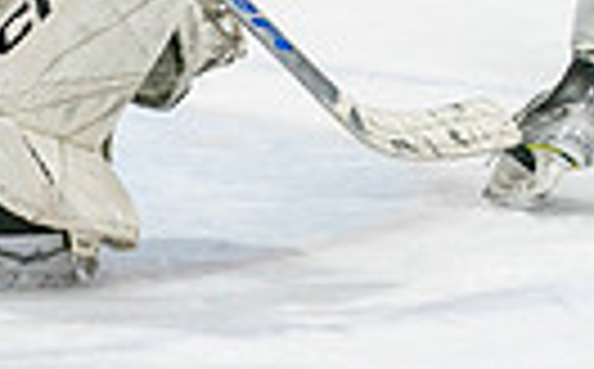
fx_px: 11313
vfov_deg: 1.9
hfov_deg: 3.0
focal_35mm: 700
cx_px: 40
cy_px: 44
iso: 640
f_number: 3.2
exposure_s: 1/640
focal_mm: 85
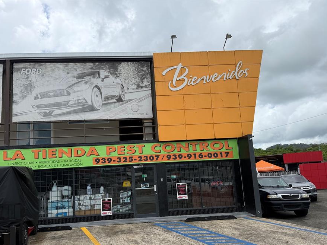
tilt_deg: +9.1
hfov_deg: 63.3
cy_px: 143
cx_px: 146
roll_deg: +3.6
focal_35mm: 28
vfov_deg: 49.5
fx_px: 264
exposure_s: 1/4405
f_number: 1.78
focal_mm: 6.76
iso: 80
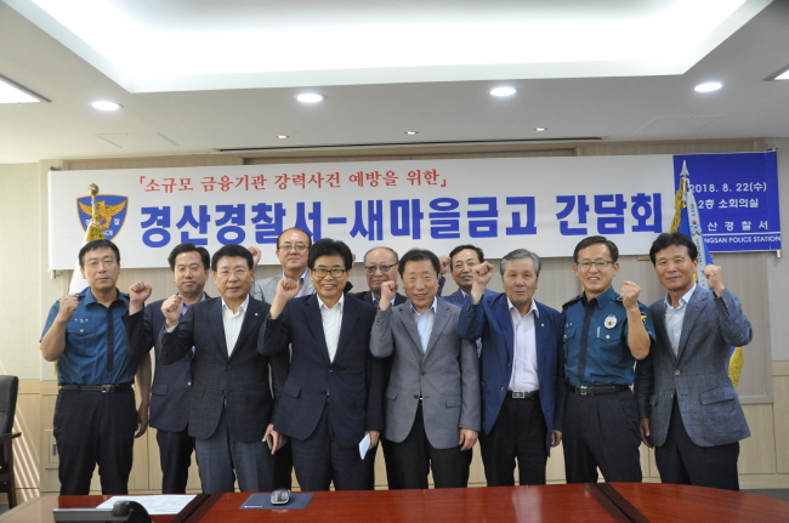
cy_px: 262
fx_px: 689
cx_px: 394
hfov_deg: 59.6
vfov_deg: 41.6
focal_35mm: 32
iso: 1600
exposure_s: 1/125
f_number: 5.6
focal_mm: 21
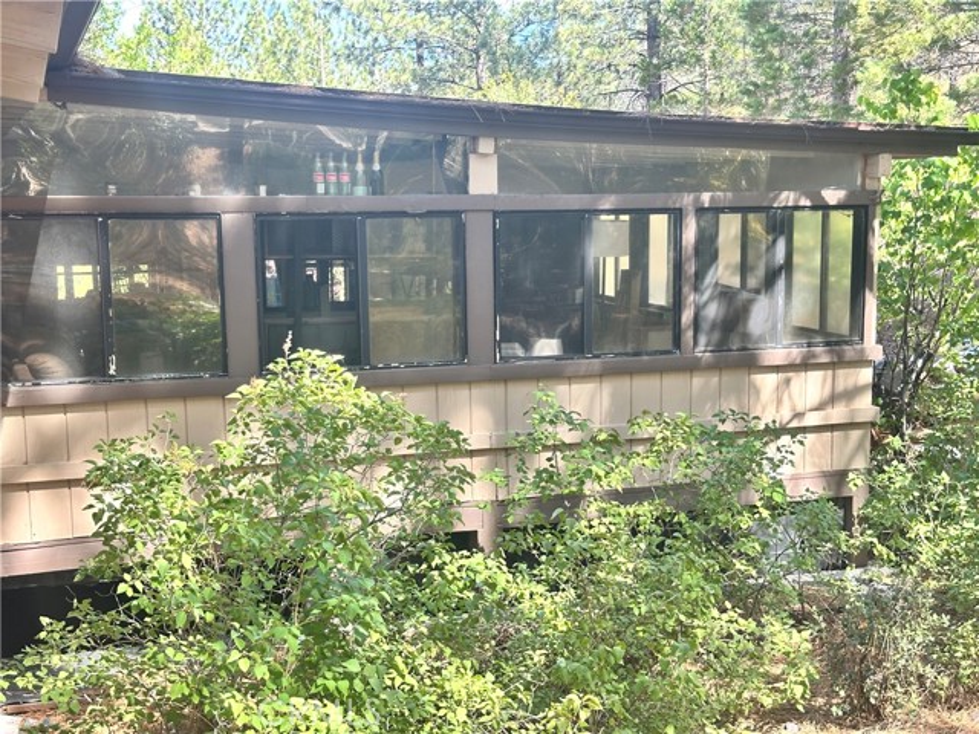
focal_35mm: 48
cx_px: 490
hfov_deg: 39.7
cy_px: 367
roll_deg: +0.6
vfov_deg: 30.3
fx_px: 1358
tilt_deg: -7.7
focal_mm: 6.86
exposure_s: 1/296
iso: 64
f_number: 1.78
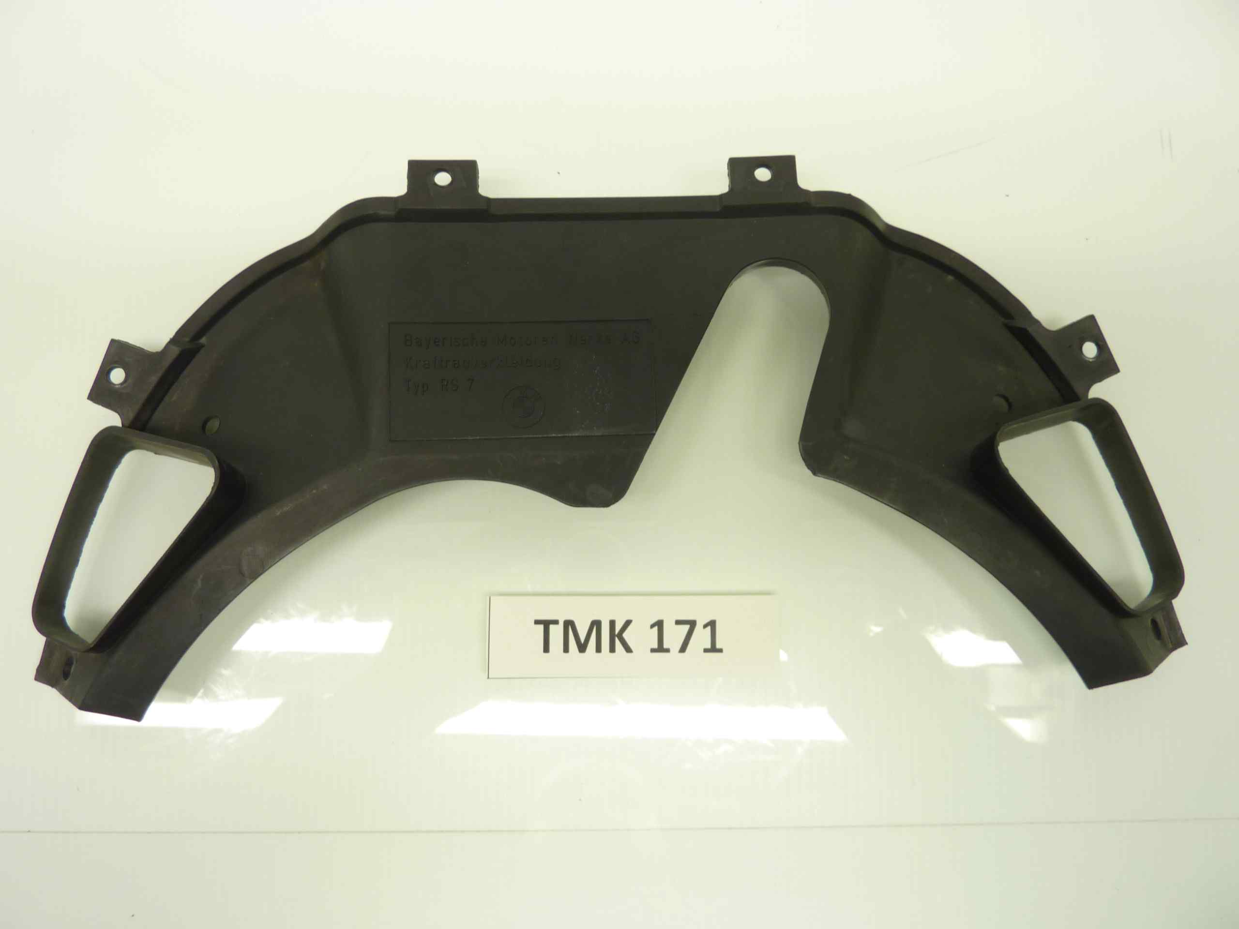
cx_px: 620
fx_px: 895
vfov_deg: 54.9
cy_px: 464
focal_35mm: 25
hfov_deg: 69.4
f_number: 3.3
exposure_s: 1/20
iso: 80
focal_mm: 4.1
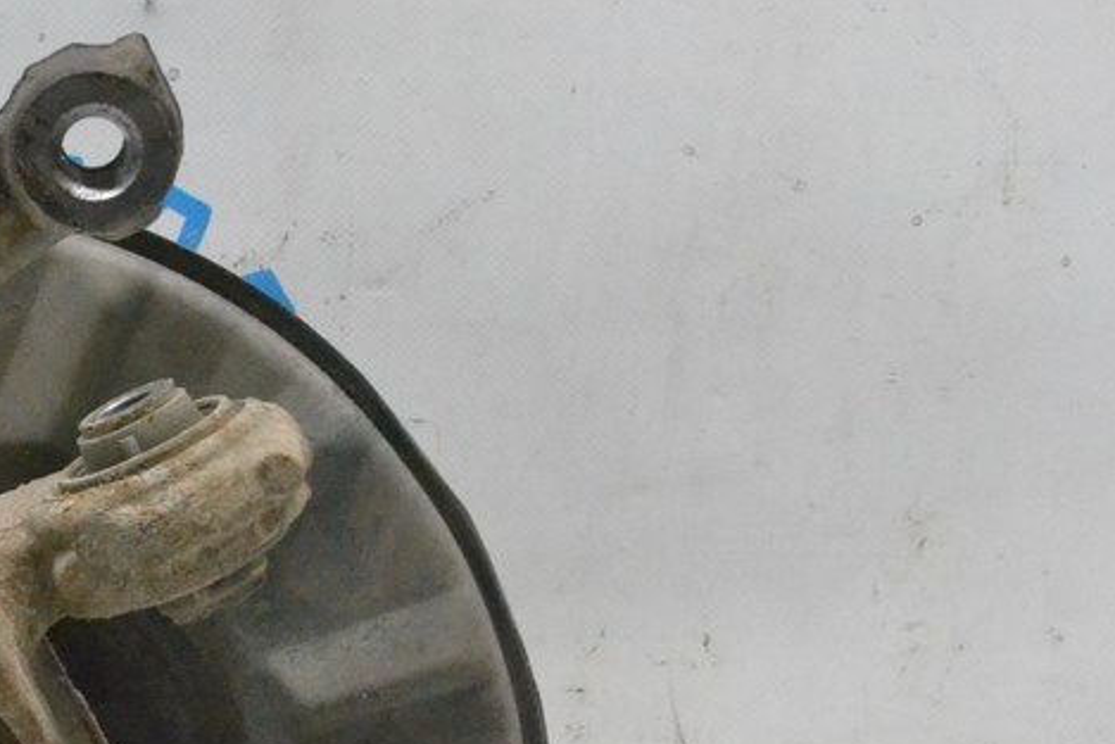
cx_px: -100
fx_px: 3656
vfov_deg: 11.5
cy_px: 714
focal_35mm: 118
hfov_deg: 16.8
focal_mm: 36
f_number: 11
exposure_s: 1/100
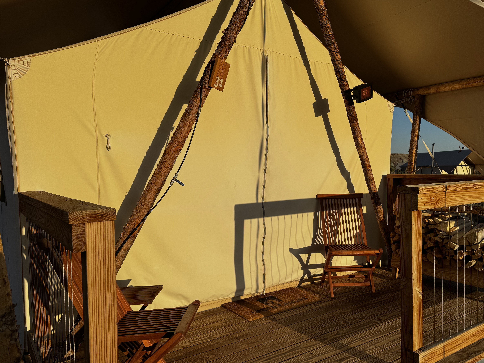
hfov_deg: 61.4
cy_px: 178
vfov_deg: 48.2
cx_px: 279
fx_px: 405
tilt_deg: -2.5
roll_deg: +1.5
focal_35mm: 29
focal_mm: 6.76
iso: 80
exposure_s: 1/7937
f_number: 1.78
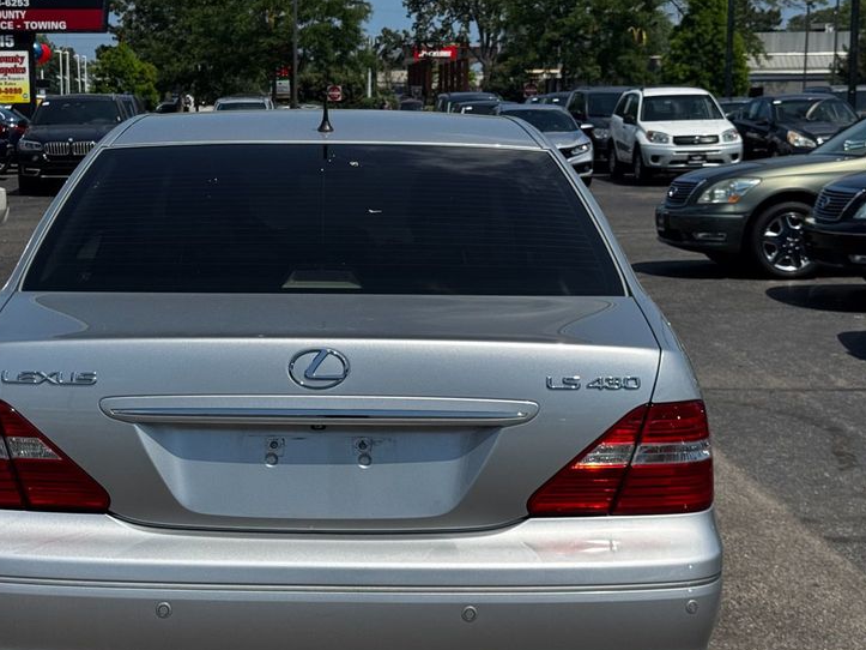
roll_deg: -0.3
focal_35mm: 68
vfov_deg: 21.6
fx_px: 1701
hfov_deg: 28.4
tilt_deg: -7.4
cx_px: 307
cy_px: 341
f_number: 1.78
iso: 64
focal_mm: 6.76
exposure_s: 1/7092
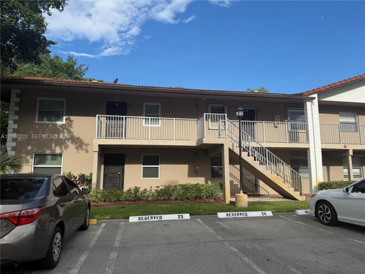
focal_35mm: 24
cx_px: 182
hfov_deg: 71.6
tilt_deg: +7.6
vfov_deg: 56.8
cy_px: 137
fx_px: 253
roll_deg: +0.3
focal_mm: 6.76
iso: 80
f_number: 1.78
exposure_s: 1/3021
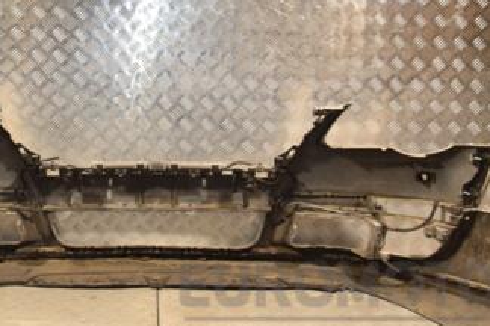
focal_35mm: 50
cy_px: 83
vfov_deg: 26.7
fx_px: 681
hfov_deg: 39.0
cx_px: 151
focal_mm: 18
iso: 800
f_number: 7.1
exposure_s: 1/200
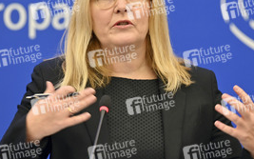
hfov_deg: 8.1
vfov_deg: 5.1
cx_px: 125
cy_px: 80
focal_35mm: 258
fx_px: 1786
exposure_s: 1/100
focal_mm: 150
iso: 400
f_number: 2.8
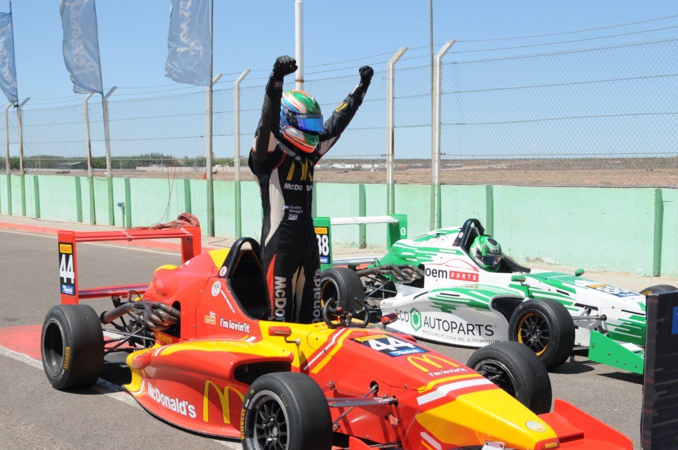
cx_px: 388
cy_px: 296
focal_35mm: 52
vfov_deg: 25.8
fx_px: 978
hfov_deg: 38.2
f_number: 4
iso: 200
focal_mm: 26
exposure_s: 1/2500
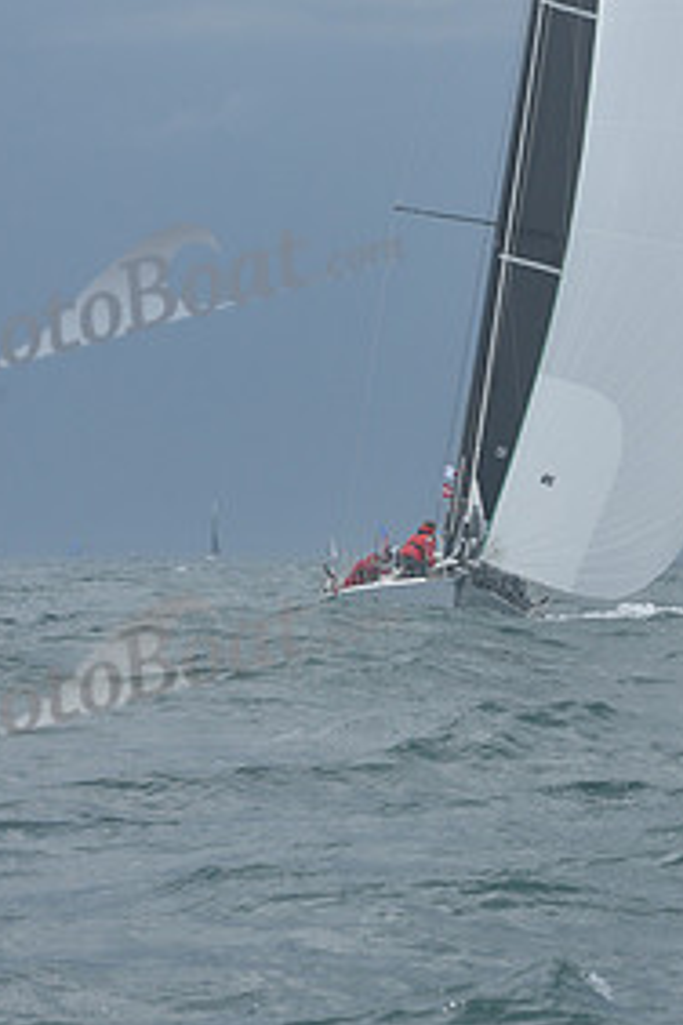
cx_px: 594
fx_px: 5378
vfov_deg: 10.8
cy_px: 62
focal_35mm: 189
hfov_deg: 7.3
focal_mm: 92
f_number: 8
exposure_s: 1/800
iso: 320
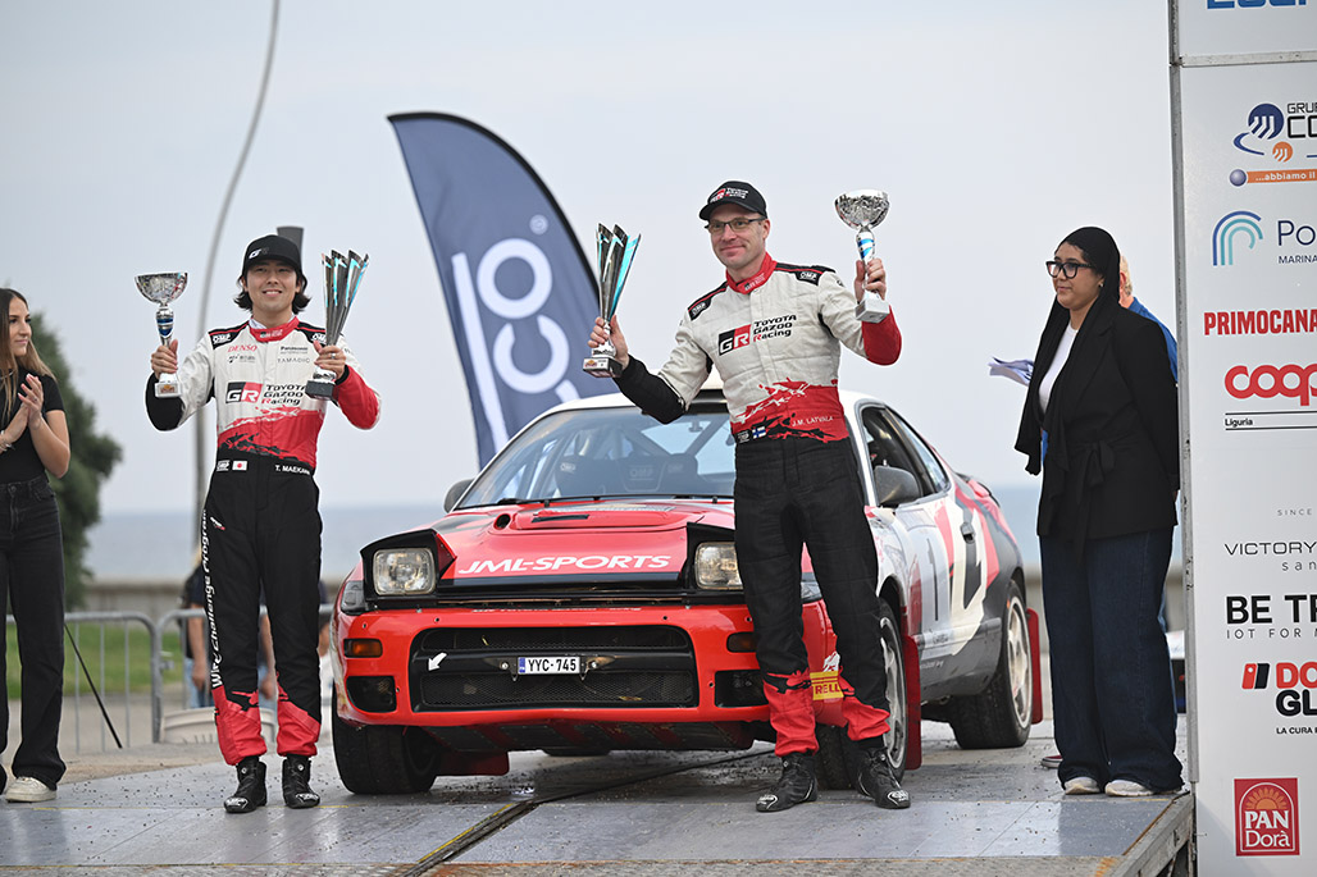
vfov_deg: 9.5
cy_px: 438
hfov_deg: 14.2
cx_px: 658
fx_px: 5303
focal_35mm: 145
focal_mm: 145
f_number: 3.5
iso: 500
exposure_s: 1/500
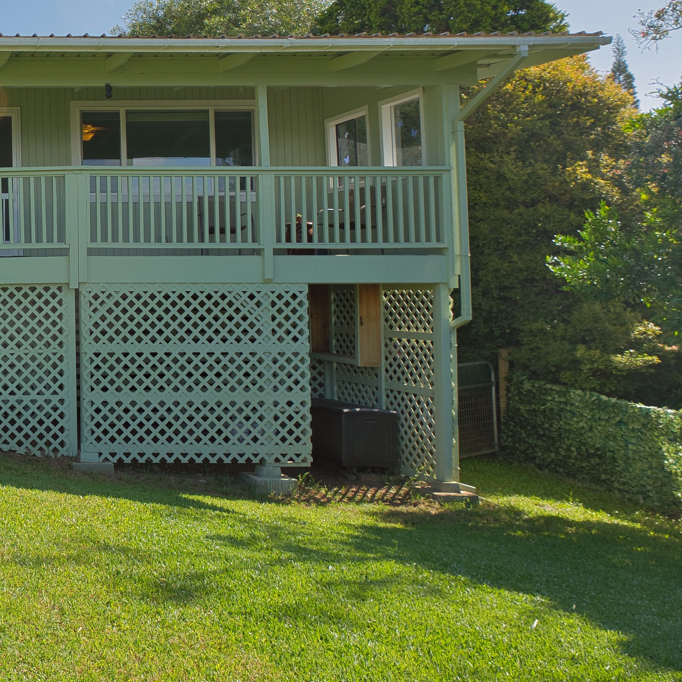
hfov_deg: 33.6
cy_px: 237
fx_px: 869
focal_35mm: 39
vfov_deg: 42.4
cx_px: -161
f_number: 5
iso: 50
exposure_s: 1/320
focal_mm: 14
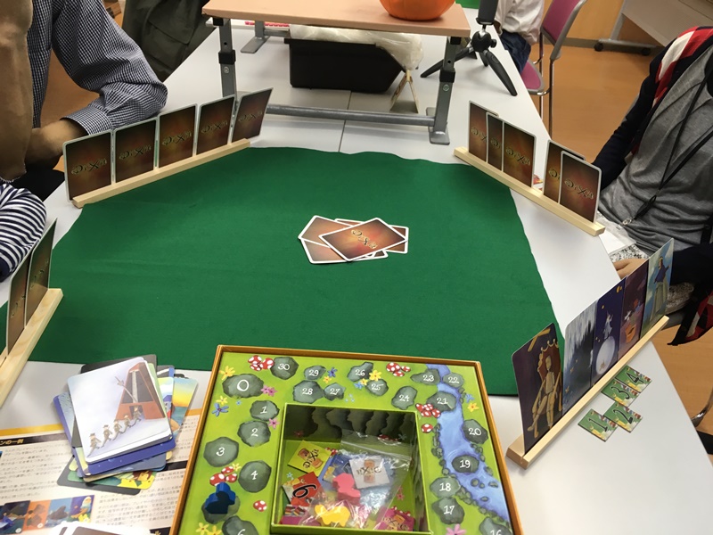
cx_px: 356
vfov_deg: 48.2
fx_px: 597
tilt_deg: -34.8
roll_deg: -6.0
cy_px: 268
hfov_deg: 61.7
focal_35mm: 29
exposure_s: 1/30
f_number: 2.2
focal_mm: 4.15
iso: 64
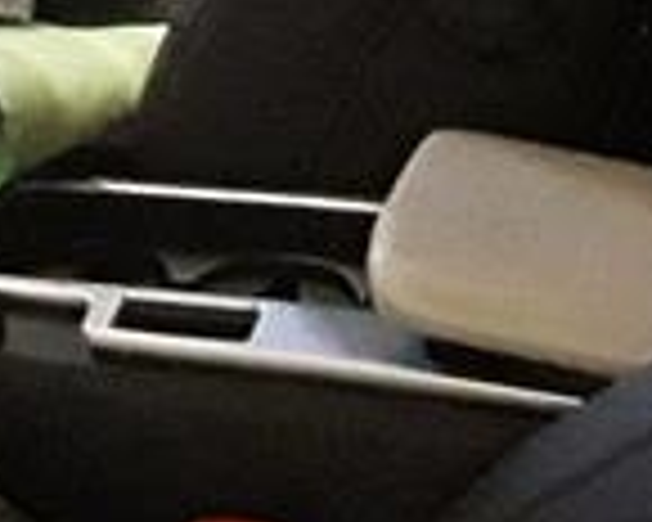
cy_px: -297
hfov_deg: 13.7
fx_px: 2335
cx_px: -612
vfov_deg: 12.1
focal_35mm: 121
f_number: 1.9
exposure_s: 1/20
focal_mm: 2.91
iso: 800
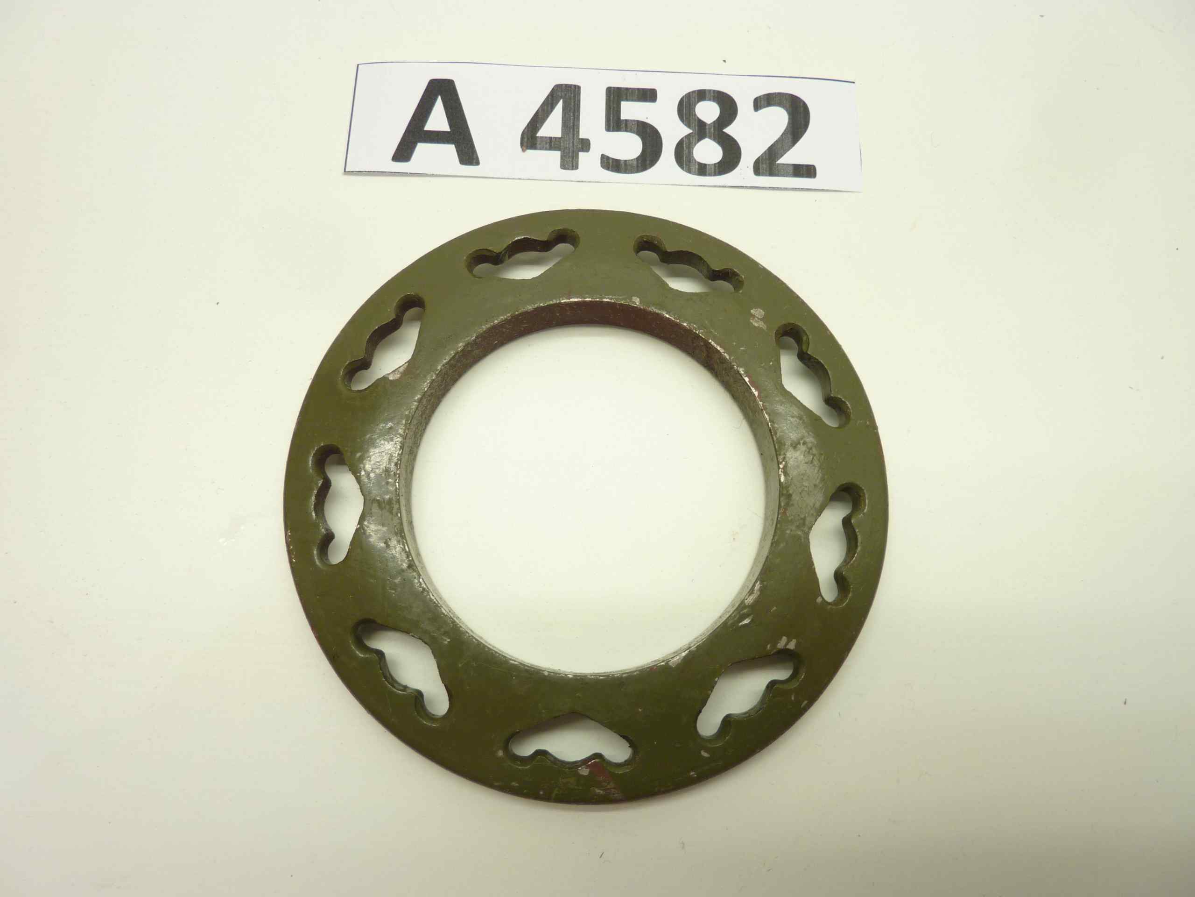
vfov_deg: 54.9
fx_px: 863
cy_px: 448
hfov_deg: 69.4
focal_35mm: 25
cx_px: 598
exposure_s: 1/15
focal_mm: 4.1
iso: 80
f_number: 3.3
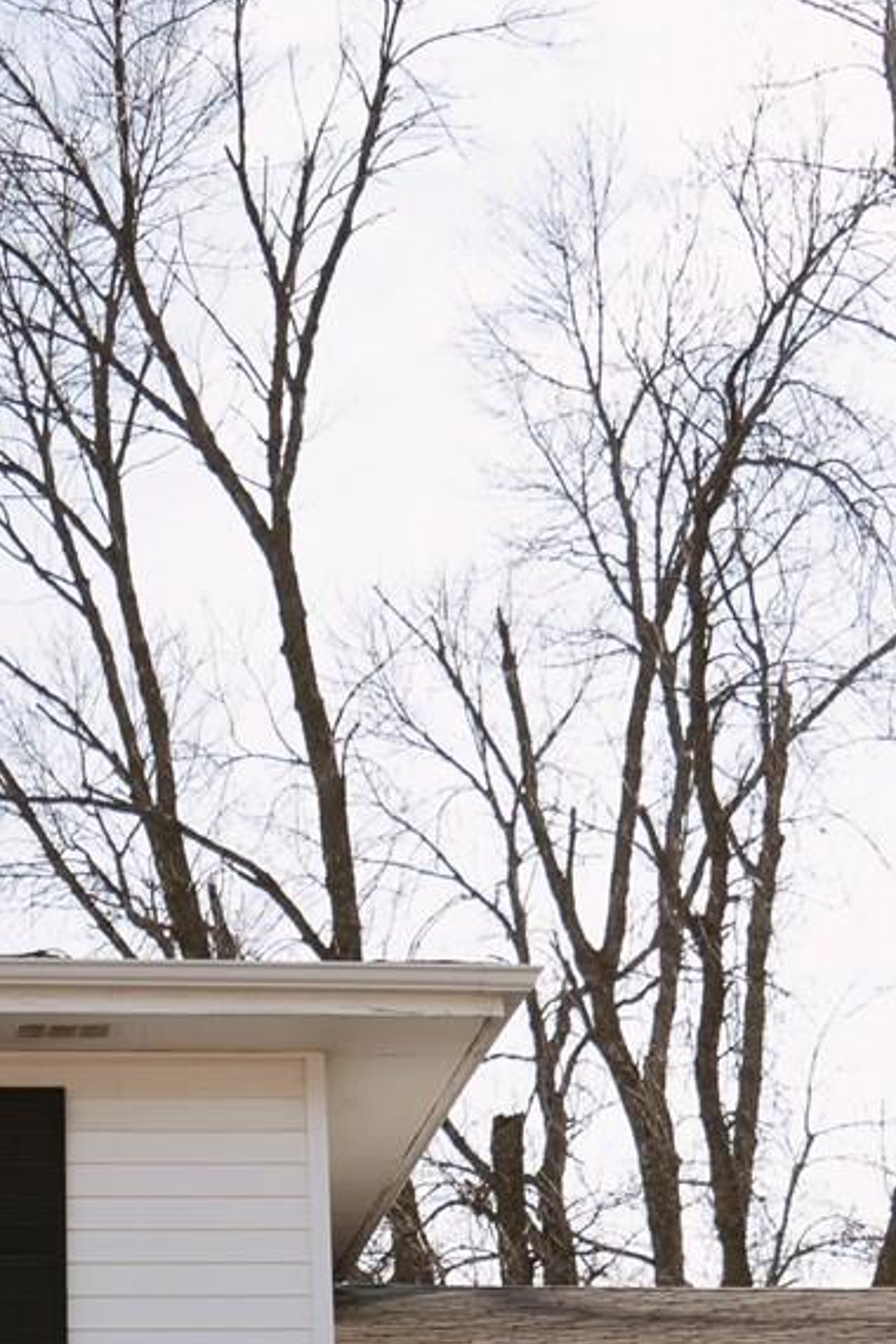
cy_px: 1533
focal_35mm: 97
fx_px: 3621
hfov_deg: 13.9
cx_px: 38
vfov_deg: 20.0
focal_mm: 24
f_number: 4
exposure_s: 1/500
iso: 64
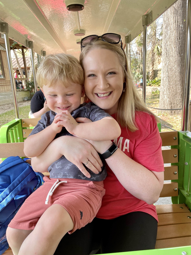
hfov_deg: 53.1
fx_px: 191
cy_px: 128
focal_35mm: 26
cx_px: 96
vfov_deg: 67.3
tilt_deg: -14.4
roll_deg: +3.6
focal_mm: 4.2
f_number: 1.6
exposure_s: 1/141
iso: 32
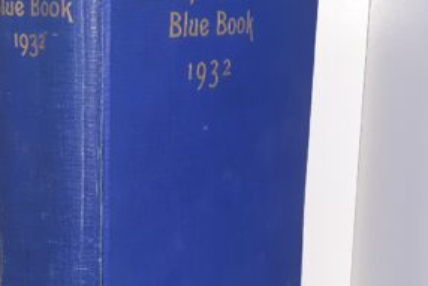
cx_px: 160
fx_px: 726
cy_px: 157
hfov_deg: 32.7
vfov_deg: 22.3
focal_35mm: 61
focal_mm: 3.7
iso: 80
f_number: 1.7
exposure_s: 1/120
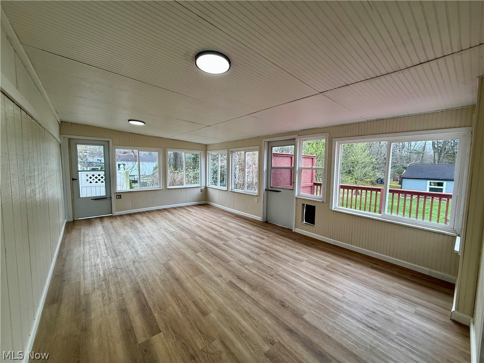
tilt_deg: -3.1
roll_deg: -0.7
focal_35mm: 14
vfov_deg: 85.7
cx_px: 242
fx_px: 196
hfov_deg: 102.1
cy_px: 182
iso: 80
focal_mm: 2.22
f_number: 2.2
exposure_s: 1/120
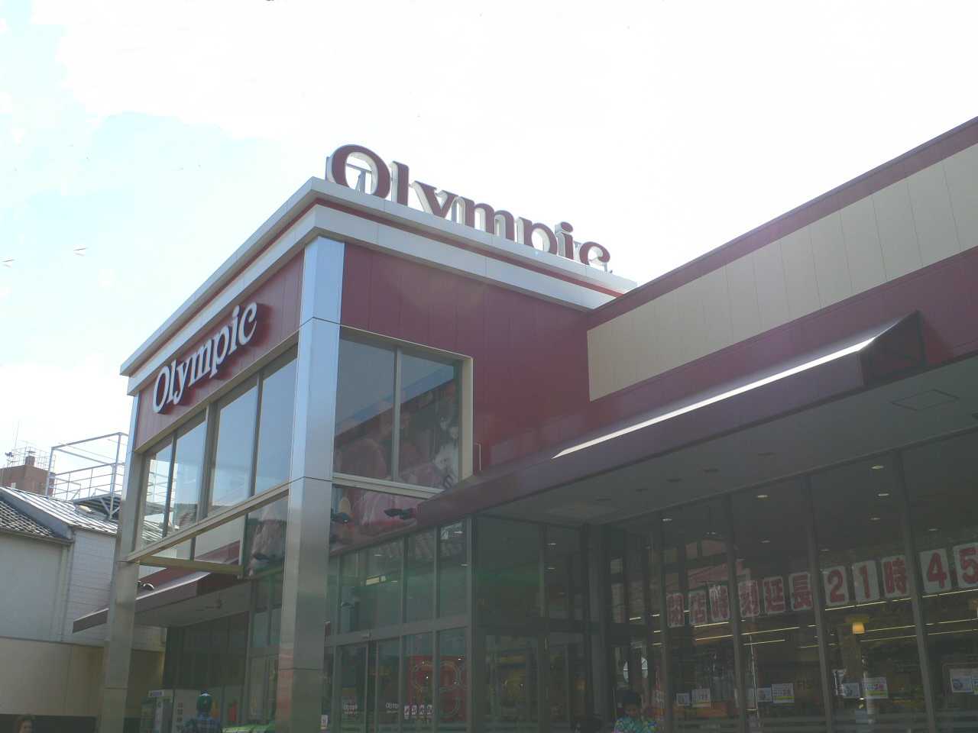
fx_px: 961
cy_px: 366
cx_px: 489
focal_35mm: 34
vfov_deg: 41.8
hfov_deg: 54.0
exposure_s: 1/500
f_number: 4
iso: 80
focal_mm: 6.3
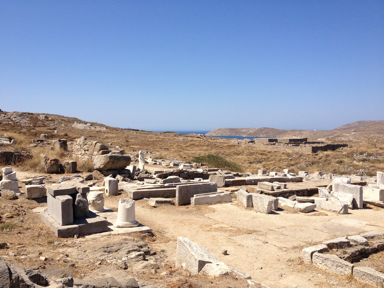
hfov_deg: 52.6
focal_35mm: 35
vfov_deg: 40.7
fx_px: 388
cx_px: 192
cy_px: 144
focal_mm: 4.28
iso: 50
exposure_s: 1/2123
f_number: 2.4
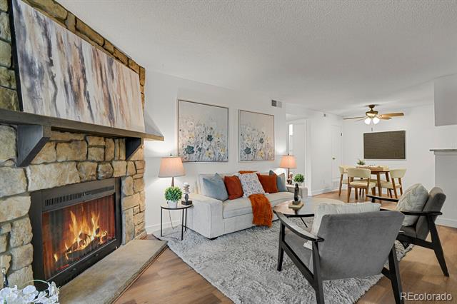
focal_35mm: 17
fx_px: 216
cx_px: 228
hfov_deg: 93.3
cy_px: 152
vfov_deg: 70.4
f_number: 8
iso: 250
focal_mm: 17
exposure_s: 5
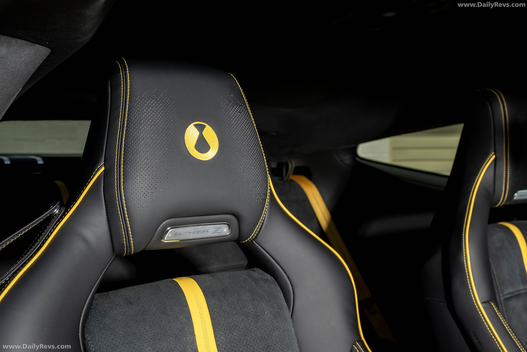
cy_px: 176
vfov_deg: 35.9
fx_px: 542
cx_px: 264
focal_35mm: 37
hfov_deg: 51.9
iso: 250
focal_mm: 37
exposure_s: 1/100
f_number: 8
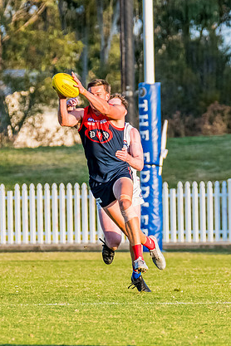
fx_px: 7642
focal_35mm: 794
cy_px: 218
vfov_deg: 2.6
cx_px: 109
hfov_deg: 1.7
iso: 800
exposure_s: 1/1600
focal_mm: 270
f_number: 5.6
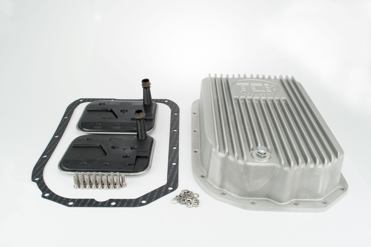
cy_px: 124
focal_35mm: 36
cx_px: 186
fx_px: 371
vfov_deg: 36.8
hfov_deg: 53.2
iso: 200
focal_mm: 24
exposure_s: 1/20
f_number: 8
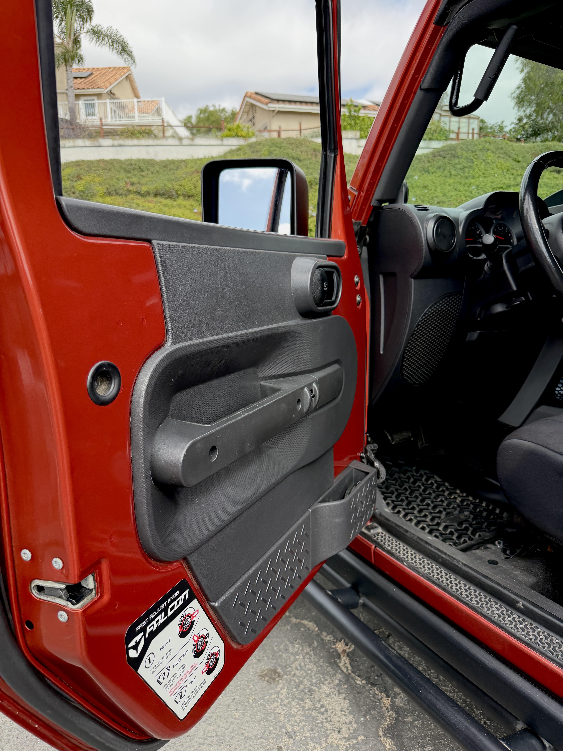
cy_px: 376
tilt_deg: -12.0
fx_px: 520
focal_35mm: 24
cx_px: 282
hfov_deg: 56.8
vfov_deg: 71.6
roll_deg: -0.4
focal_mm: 6.76
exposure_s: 1/708
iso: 100
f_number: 1.78
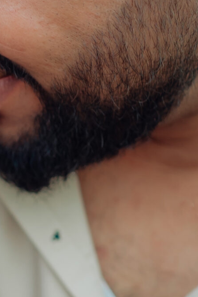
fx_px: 2352
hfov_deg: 4.8
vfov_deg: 7.1
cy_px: 446
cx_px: -127
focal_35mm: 285
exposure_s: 1/100
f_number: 2
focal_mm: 50
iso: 160
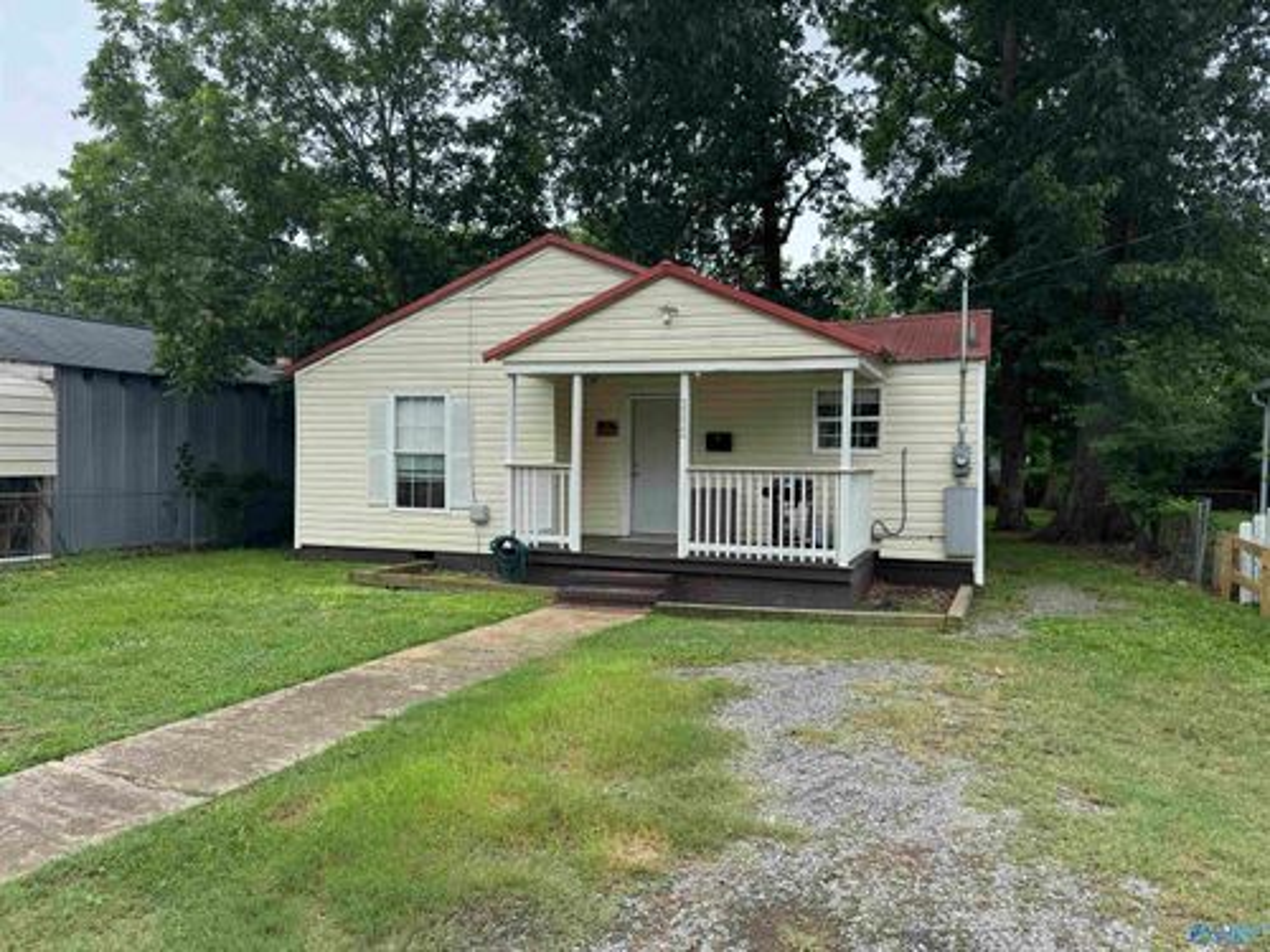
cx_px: 635
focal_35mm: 24
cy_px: 476
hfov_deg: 71.6
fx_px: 881
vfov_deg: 56.8
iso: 80
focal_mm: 6.76
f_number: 1.78
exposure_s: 1/1425
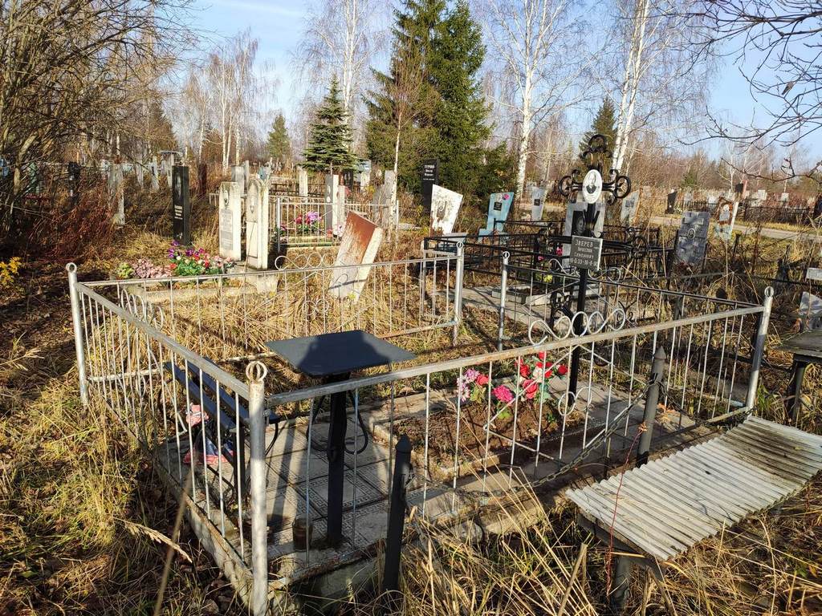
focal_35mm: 26
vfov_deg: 53.1
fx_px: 617
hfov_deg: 67.3
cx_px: 411
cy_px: 308
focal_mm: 4.77
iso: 112
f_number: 1.75
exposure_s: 1/936
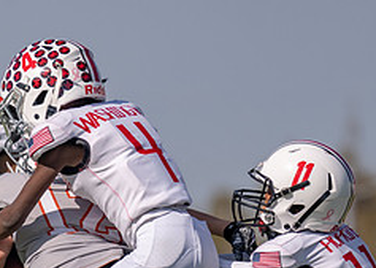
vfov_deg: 1.5
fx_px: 10139
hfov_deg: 2.1
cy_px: 274
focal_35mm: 950
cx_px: -13
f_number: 4
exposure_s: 1/2500
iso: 125
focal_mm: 280
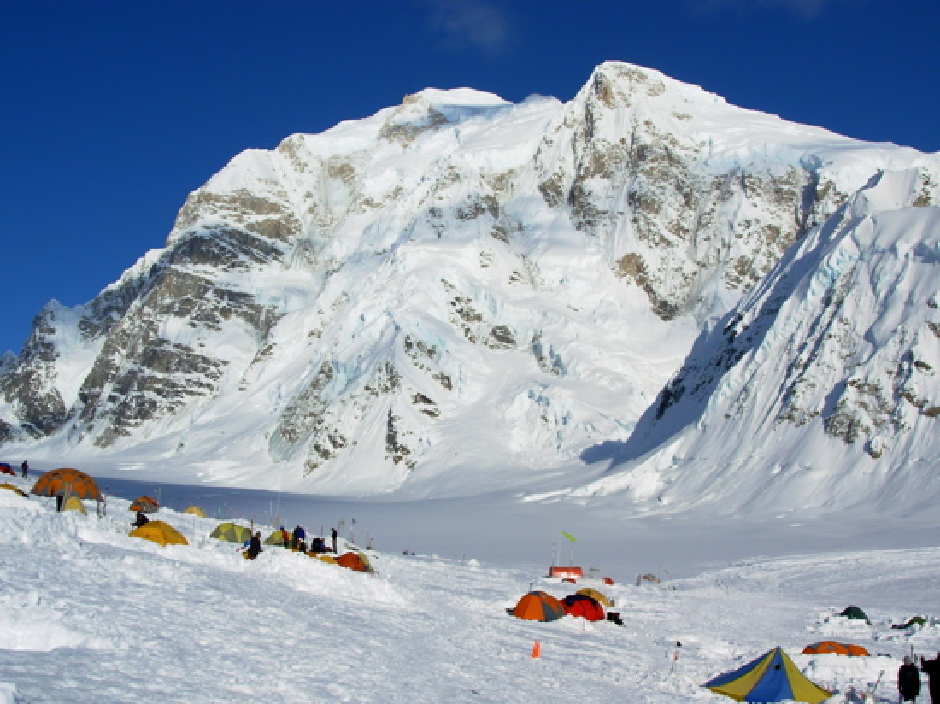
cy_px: 352
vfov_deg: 37.7
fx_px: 1031
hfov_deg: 49.0
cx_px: 470
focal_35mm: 38
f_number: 4.9
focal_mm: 6.3
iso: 50
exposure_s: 1/1054
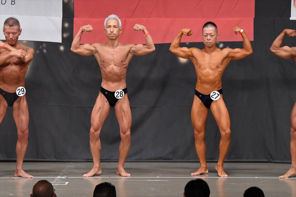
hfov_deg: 9.5
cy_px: 98
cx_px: 148
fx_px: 1783
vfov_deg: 6.3
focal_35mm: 217
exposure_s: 1/400
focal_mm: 145
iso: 5000
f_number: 5.6
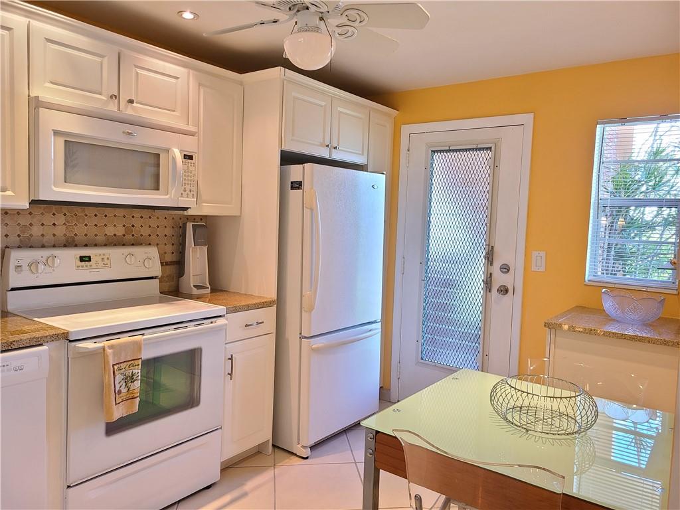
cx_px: 340
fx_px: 511
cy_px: 255
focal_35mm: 26
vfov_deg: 53.1
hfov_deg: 67.3
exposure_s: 1/59
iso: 200
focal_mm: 5.4
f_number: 1.8
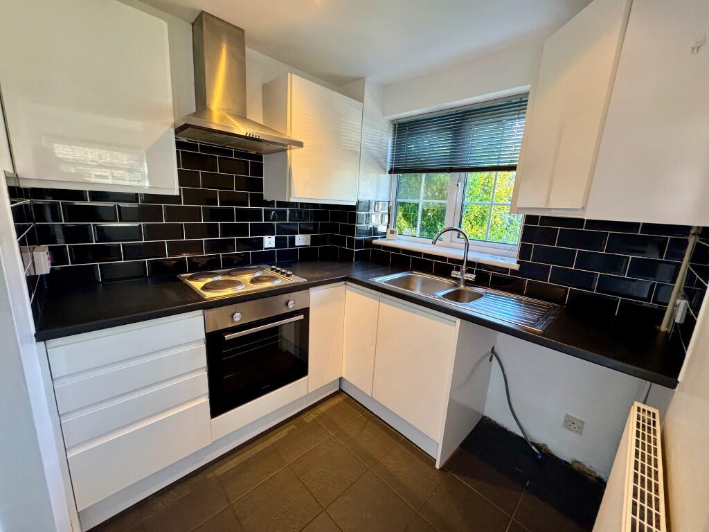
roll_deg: -3.4
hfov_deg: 102.1
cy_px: 266
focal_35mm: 14
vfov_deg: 85.7
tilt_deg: -12.0
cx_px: 354
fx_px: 287
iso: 320
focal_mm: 2.22
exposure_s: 1/100
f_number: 2.2
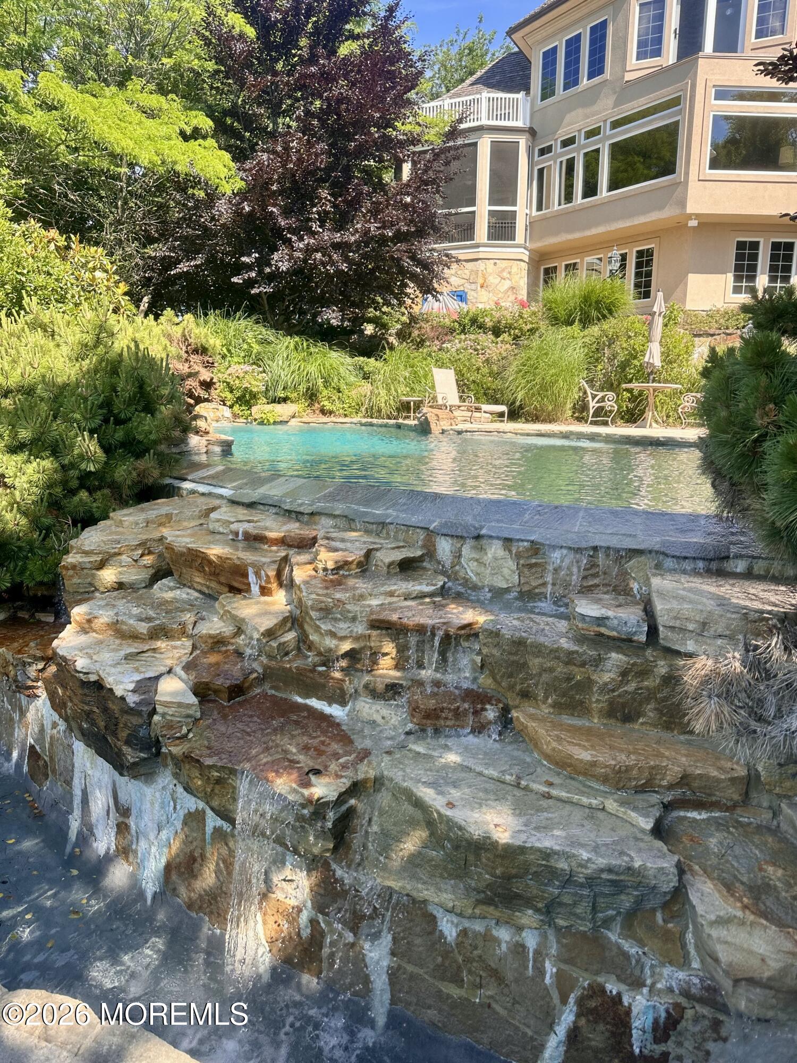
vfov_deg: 71.6
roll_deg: -1.7
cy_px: 532
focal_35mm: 24
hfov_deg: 56.8
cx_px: 398
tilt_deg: -9.9
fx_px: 737
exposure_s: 1/887
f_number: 1.78
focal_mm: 6.86
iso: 80
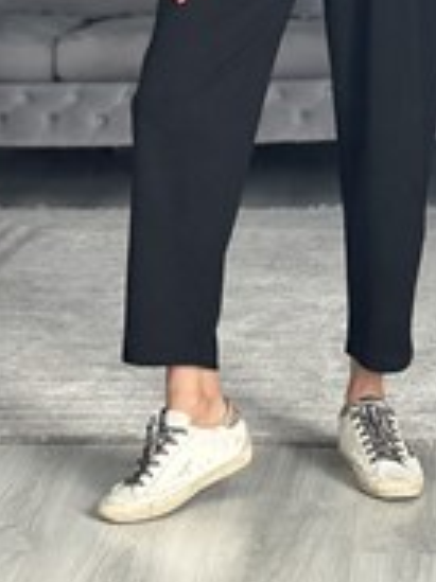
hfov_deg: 11.1
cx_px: 264
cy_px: -165
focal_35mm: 133
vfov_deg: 14.3
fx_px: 2236
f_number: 1.78
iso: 125
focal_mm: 6.86
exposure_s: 1/121
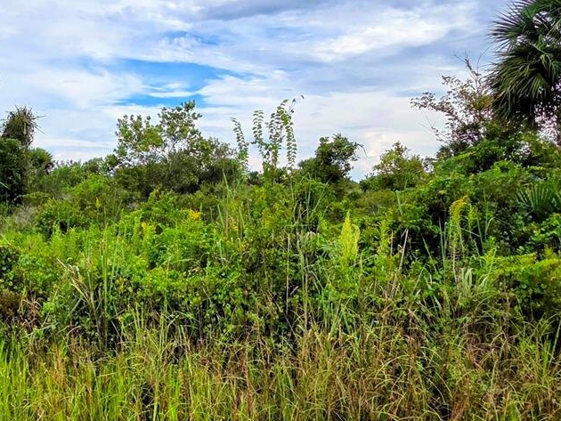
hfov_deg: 53.2
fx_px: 535
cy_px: 206
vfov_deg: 43.0
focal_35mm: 33
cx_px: 151
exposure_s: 1/1461
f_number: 2.2
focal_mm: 2.2
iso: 50
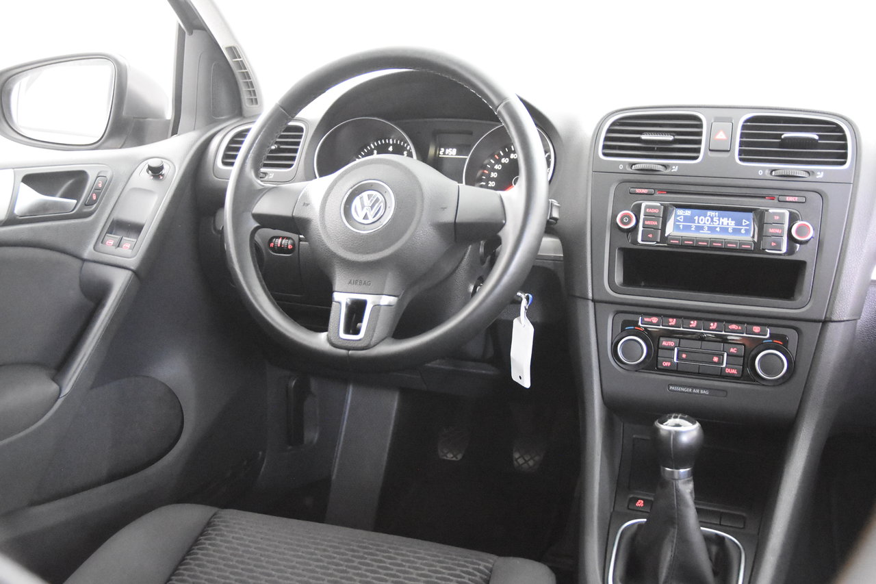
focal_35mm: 39
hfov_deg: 49.6
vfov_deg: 34.2
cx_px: 438
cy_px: 292
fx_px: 949
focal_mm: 26
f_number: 3.2
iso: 11400
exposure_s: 1/40
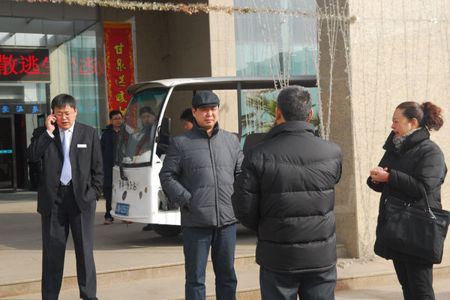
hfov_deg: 33.4
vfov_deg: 22.6
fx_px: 750
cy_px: 150
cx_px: 225
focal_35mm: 60
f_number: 5.6
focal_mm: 40
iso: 200
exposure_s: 1/125
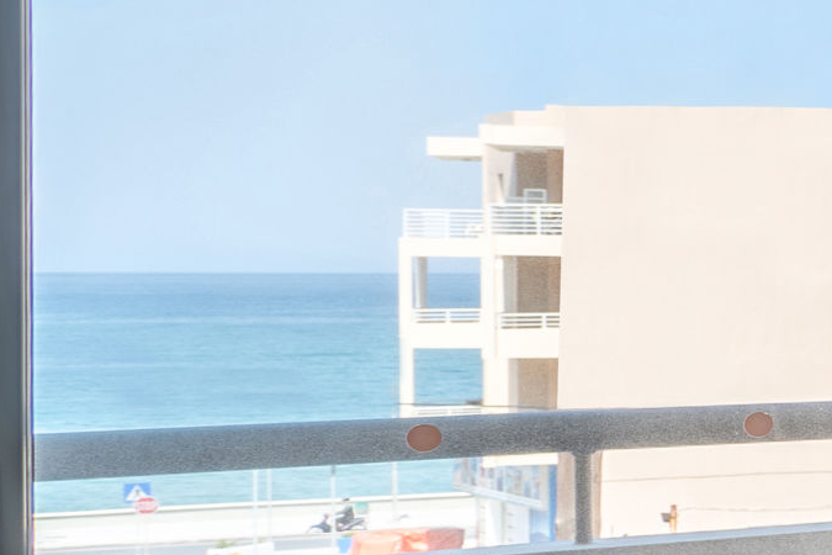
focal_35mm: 94
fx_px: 2172
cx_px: 2400
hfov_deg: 12.0
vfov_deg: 14.4
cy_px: 514
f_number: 8
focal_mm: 16
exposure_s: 1/320
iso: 100
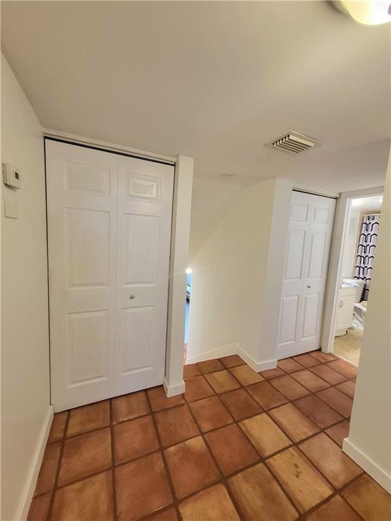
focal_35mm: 13
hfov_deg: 89.9
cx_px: 196
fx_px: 196
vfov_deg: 106.2
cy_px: 260
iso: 400
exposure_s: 1/60.2
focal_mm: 1.74
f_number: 2.2
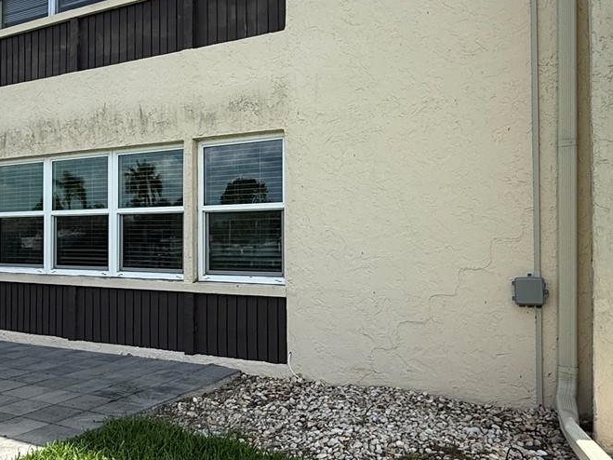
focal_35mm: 34
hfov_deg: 53.6
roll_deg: -0.6
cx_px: 244
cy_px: 238
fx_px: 602
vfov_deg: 41.8
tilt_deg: +0.7
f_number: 2.2
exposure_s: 1/1167
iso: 50
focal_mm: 2.22
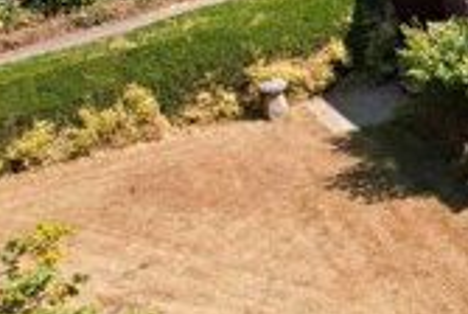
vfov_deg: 14.7
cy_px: 10
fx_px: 1198
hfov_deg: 17.8
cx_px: 838
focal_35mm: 92
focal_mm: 8.38
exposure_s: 1/100
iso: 100
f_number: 2.8
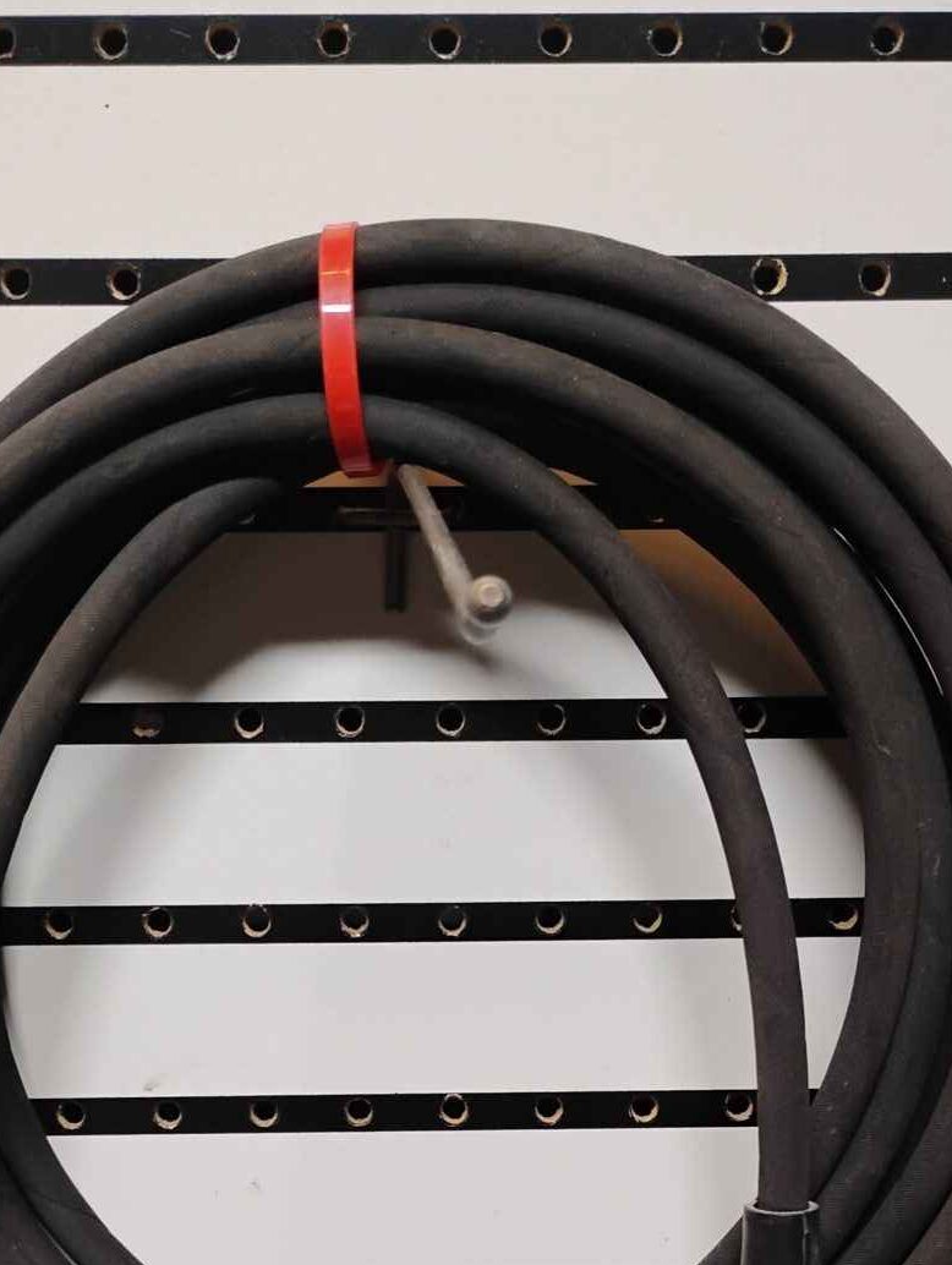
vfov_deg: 34.6
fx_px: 1903
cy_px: 1151
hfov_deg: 28.1
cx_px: 451
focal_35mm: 52
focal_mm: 4.26
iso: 813
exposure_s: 1/60
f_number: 1.8
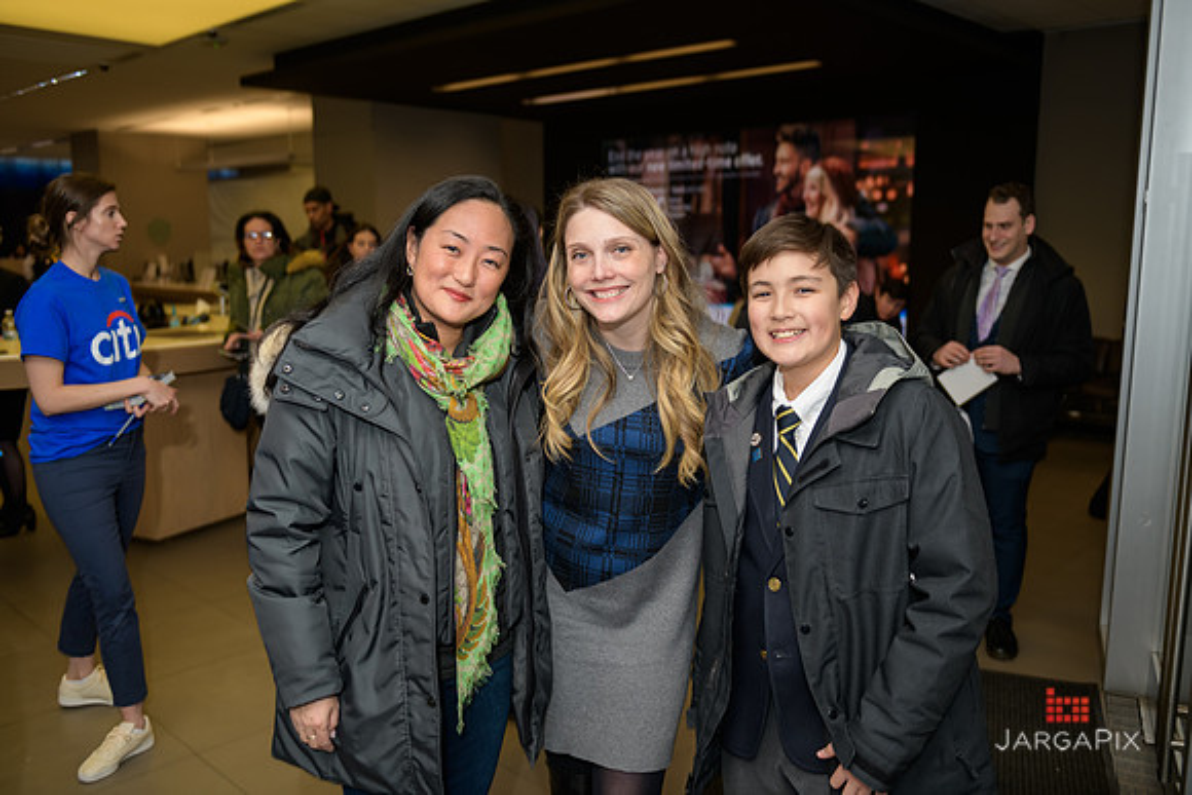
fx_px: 1027
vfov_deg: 42.3
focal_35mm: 31
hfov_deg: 60.3
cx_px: 596
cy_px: 398
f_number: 3.2
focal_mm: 31
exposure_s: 1/125
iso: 400
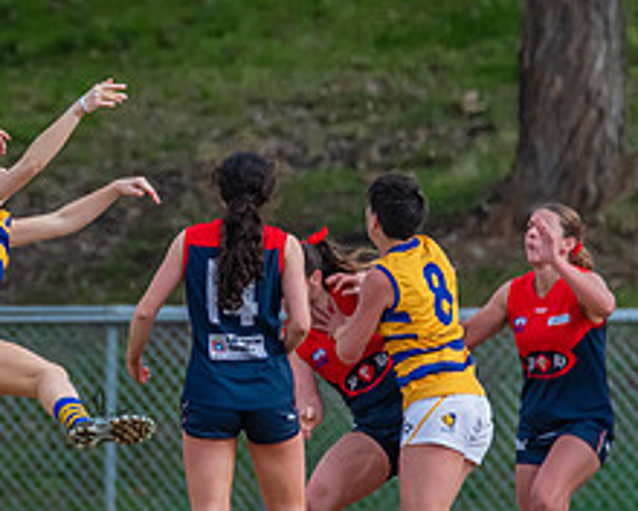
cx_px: -142
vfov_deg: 0.7
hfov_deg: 0.9
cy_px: 394
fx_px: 41711
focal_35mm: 2209
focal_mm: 600
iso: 1000
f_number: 6.3
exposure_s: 1/2000
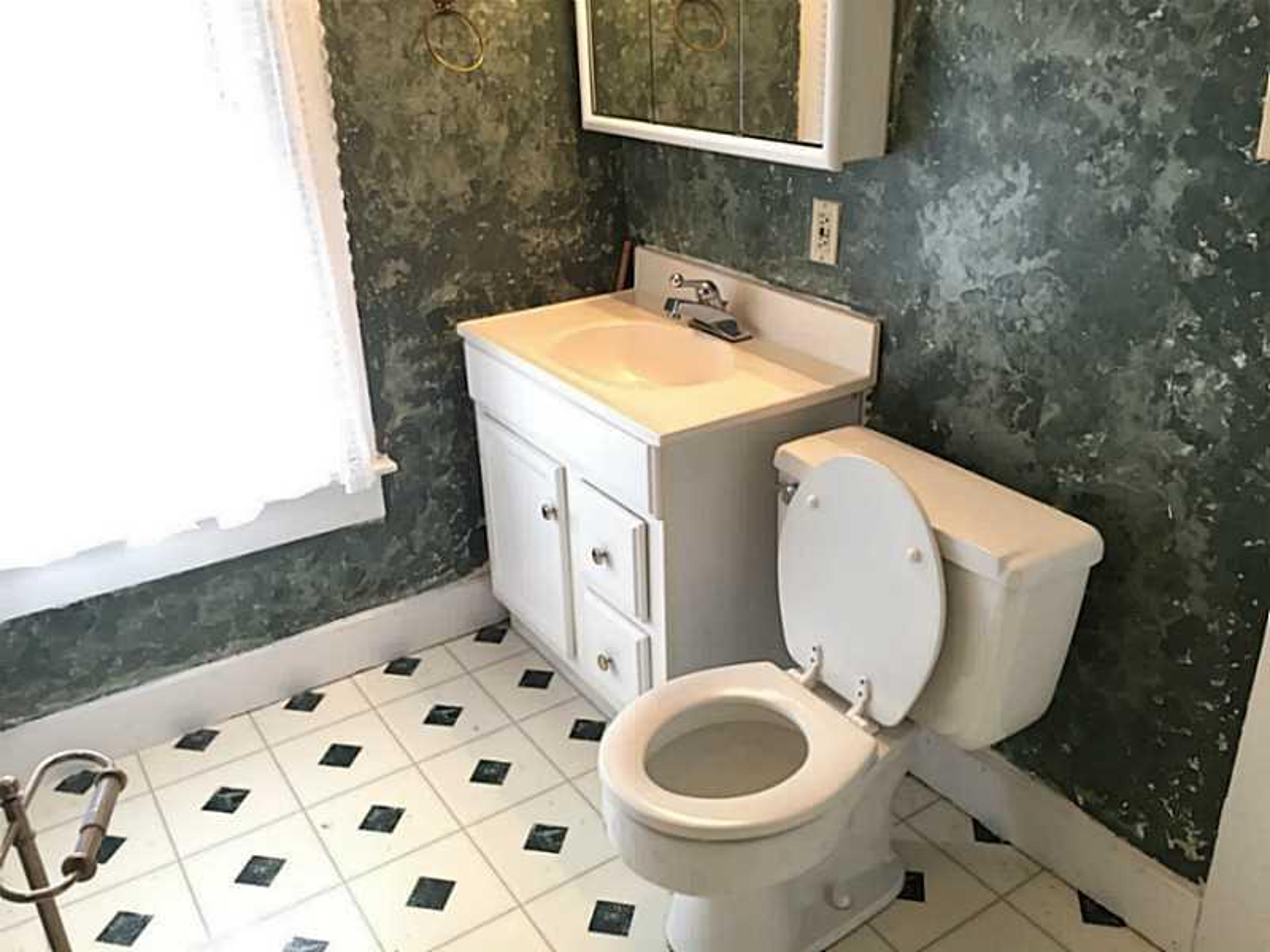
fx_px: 1064
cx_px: 635
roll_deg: +1.4
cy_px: 476
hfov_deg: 61.7
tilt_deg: -25.0
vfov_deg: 48.2
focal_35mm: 29
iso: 40
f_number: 2.2
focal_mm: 4.15
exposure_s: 1/30
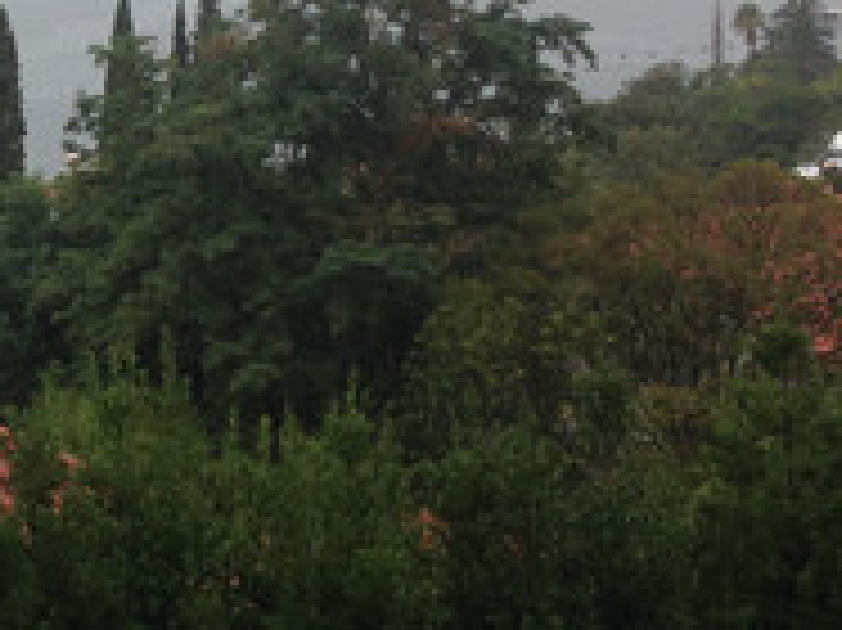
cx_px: -126
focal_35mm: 113
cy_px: -54
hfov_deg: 16.8
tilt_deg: -3.4
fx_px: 2747
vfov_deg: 12.9
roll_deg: -0.2
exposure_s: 1/266
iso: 50
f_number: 2.4
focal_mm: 4.12
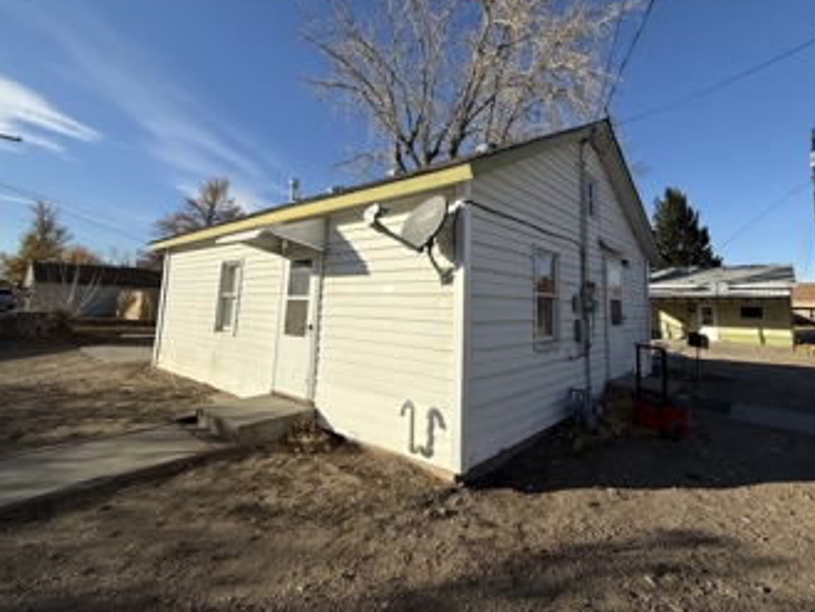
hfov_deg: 90.6
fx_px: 400
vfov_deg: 74.2
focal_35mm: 17
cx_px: 453
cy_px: 255
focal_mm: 2.22
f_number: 2.2
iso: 50
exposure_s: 1/3663
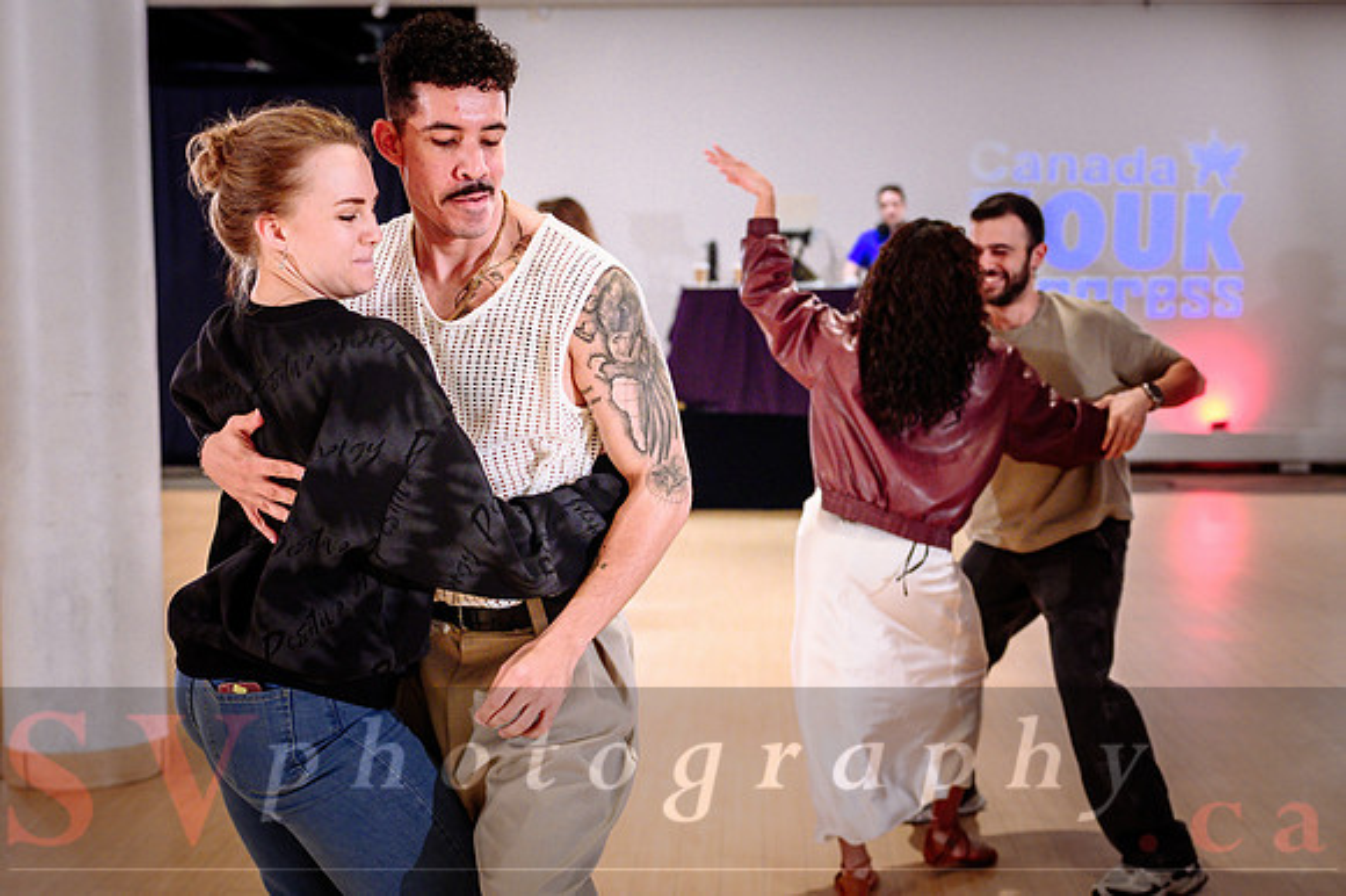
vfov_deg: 27.0
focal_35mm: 50
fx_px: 1866
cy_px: 448
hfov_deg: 39.7
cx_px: 673
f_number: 2
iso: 1250
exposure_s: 1/320
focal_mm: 32
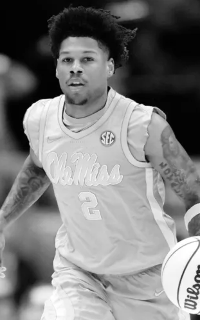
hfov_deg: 2.1
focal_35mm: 614
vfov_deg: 3.4
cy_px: 160
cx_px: 103
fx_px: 5358
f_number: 2.8
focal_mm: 386.2
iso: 4000
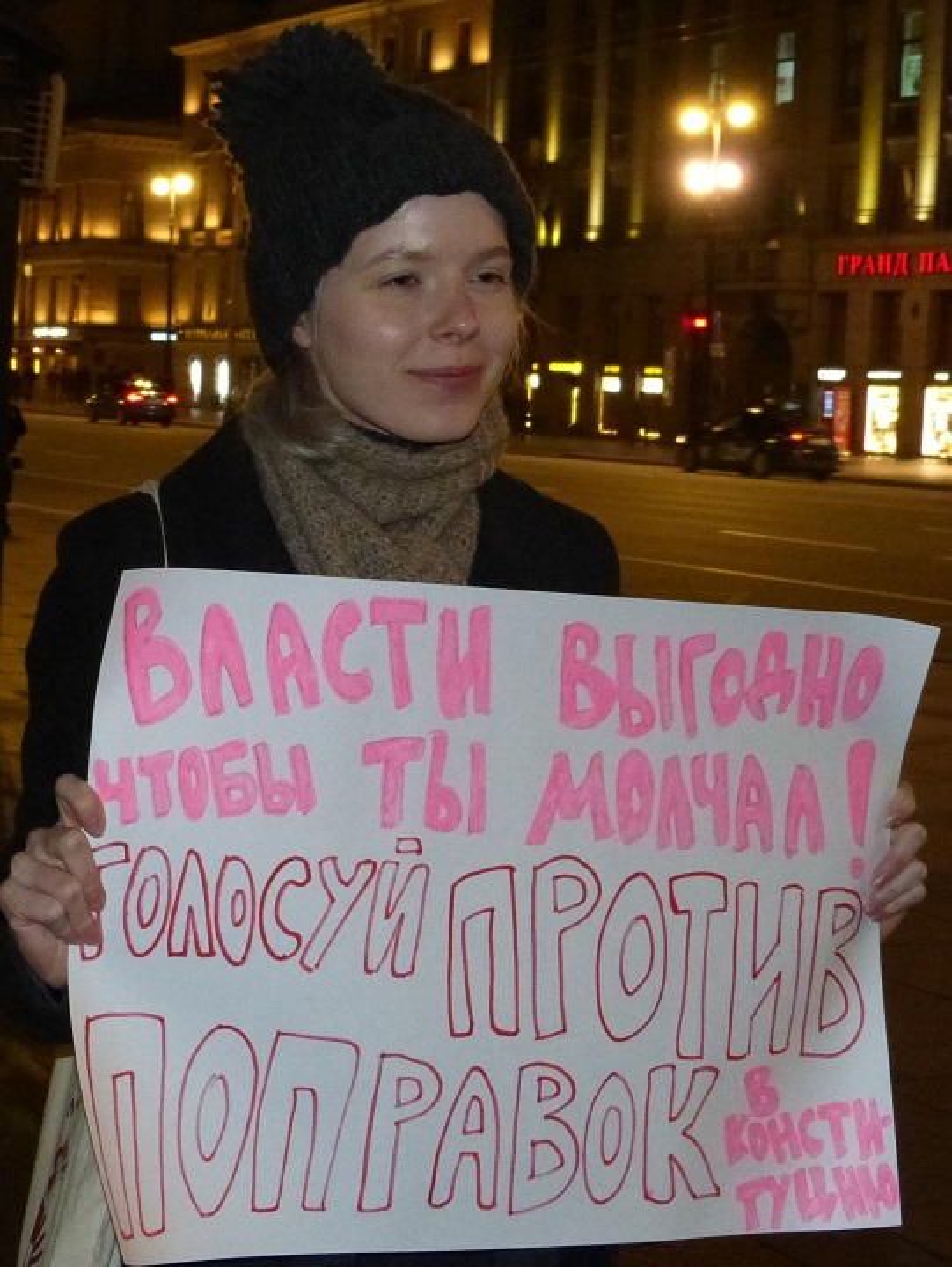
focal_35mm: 44
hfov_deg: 32.9
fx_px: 1612
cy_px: 634
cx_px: 476
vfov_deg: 42.9
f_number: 3.2
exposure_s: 1/60
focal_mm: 7.8
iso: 800
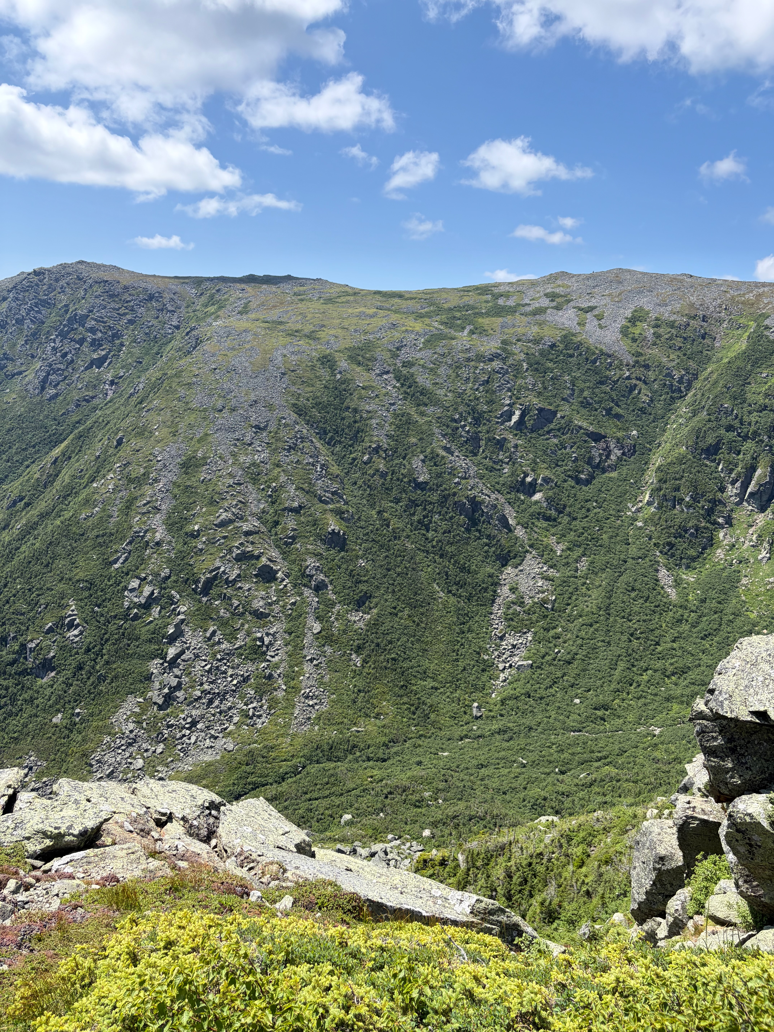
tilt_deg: -9.6
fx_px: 775
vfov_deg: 67.3
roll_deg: -2.8
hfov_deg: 53.1
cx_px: 387
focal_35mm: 26
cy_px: 516
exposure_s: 1/2364
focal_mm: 5.96
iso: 64
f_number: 1.6
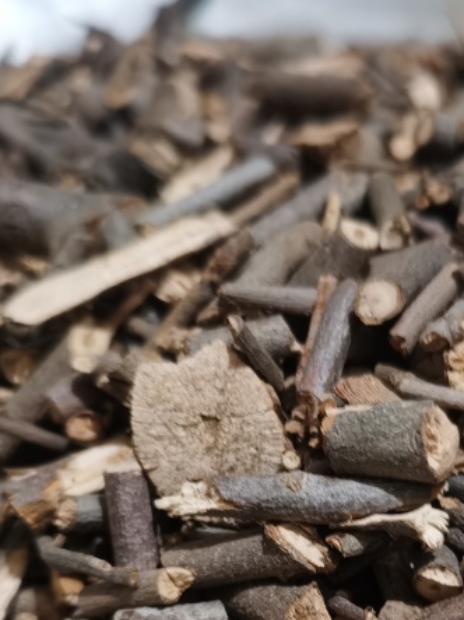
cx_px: 338
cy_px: 517
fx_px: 1162
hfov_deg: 22.4
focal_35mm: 65
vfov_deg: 29.0
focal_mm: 5.58
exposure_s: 1/25.7
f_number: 1.8
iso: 500
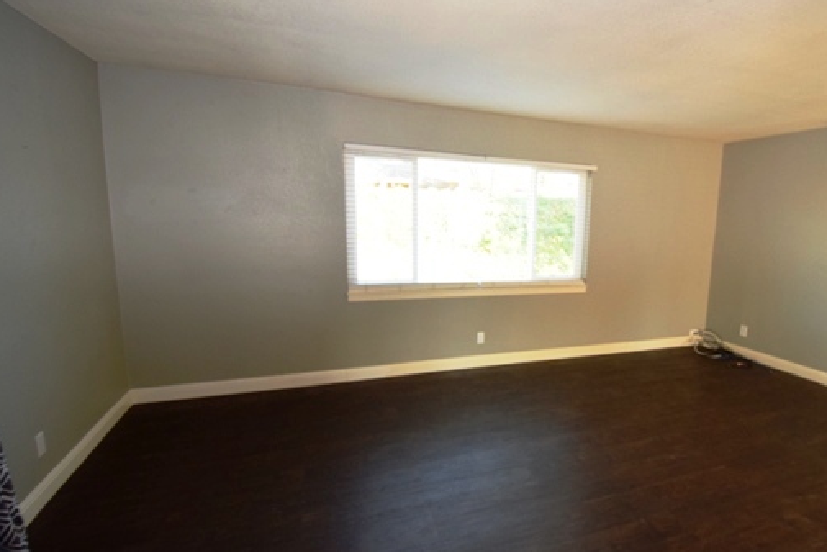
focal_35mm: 19
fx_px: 437
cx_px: 519
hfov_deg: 85.1
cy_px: 287
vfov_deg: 64.6
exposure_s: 1/80
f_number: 4.5
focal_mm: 10
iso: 800
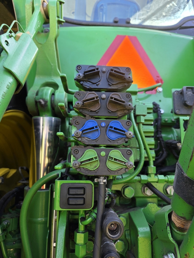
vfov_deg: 73.9
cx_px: 97
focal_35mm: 23
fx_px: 172
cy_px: 129
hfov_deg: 58.9
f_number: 1.7
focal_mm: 6.3
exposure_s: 1/180
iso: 40
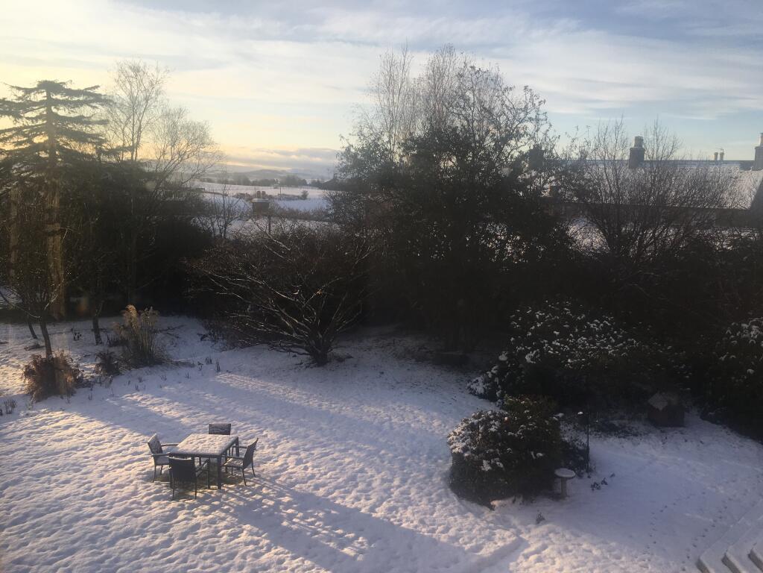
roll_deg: -2.0
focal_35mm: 29
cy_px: 286
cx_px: 382
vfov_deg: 48.2
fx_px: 639
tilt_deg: -9.3
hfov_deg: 61.7
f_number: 2.2
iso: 25
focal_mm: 4.15
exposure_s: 1/620
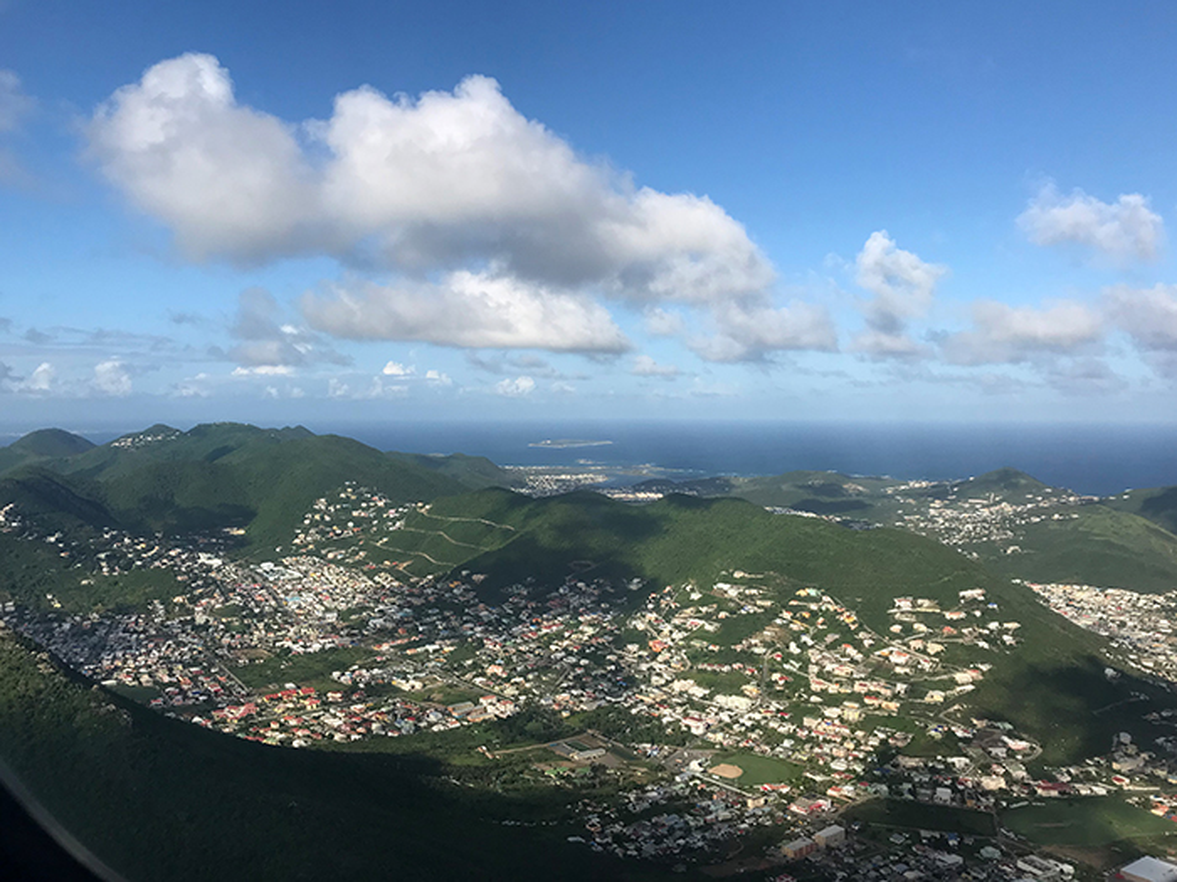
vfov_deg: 49.7
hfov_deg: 63.4
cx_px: 588
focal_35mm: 28
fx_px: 952
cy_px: 441
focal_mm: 3.99
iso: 20
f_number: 1.8
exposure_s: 1/2457
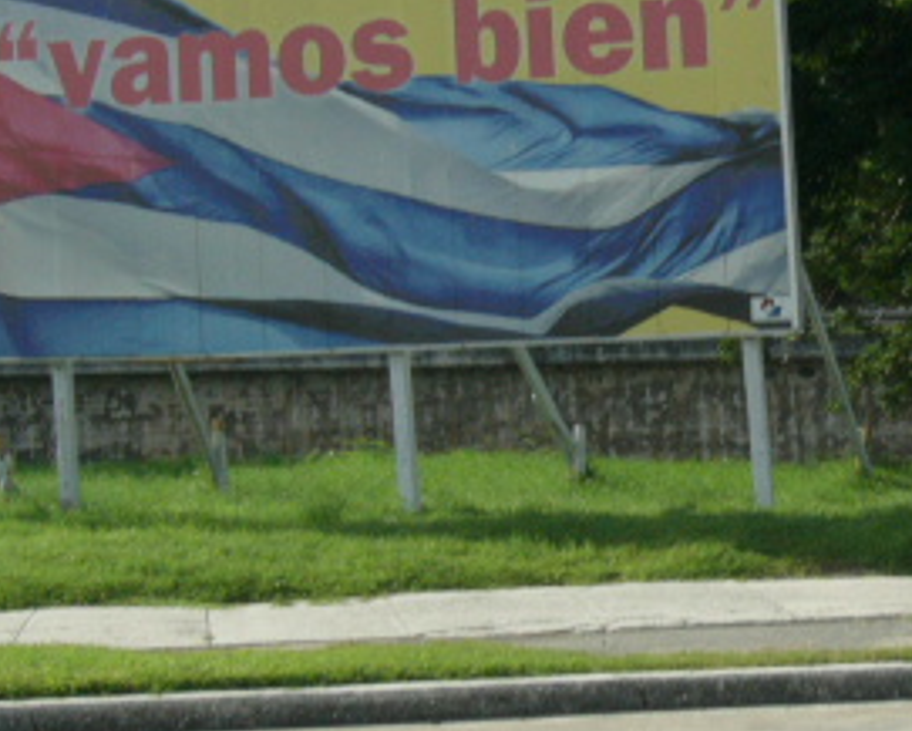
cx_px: 734
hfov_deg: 15.7
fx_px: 3294
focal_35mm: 122
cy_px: 394
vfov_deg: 12.6
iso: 100
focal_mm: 8.8
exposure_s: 1/160
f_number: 9.7
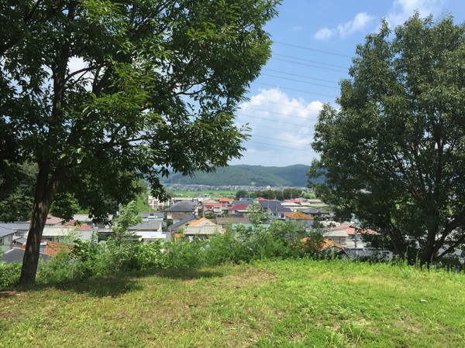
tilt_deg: -2.2
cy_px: 174
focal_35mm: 29
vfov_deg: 48.2
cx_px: 232
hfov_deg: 61.7
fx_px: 390
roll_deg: +2.1
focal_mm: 4.15
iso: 32
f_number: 2.2
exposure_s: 1/1647
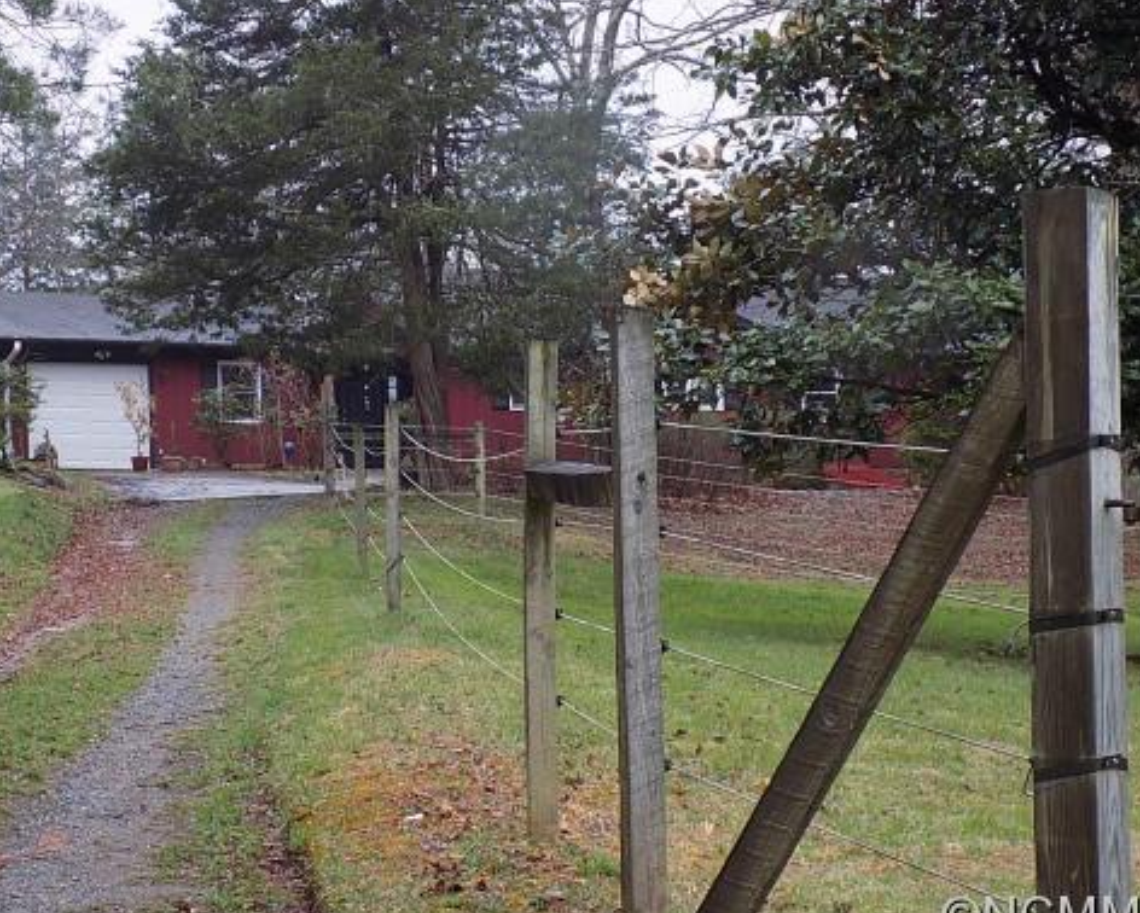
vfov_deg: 19.7
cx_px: 541
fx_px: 2633
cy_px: 444
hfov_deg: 24.4
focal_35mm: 78
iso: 100
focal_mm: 11.5
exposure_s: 1/30
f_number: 4.1
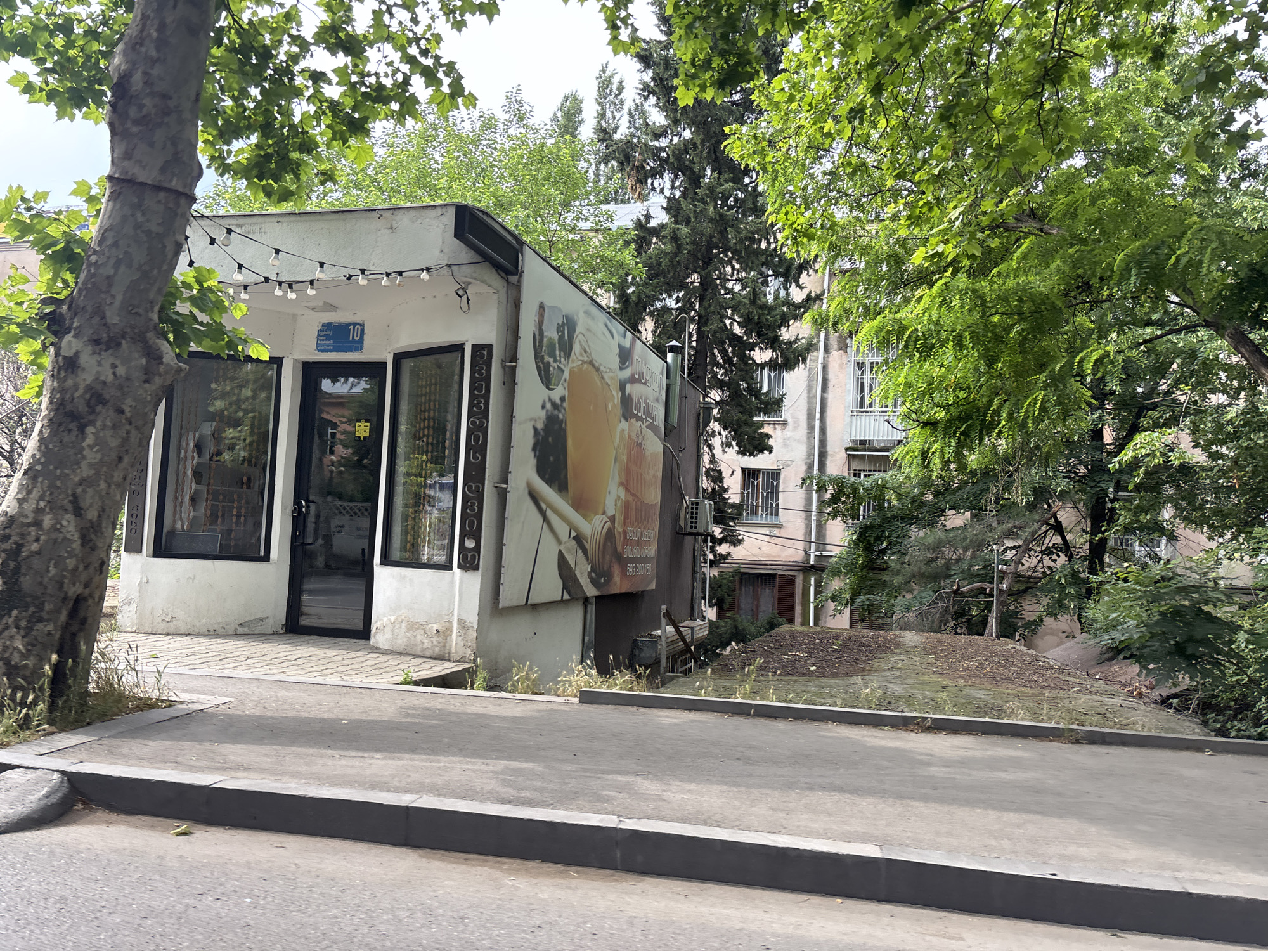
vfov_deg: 53.1
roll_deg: +0.4
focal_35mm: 26
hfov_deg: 67.3
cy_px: 476
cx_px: 634
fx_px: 952
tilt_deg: +1.1
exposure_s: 1/174
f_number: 1.6
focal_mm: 5.96
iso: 40
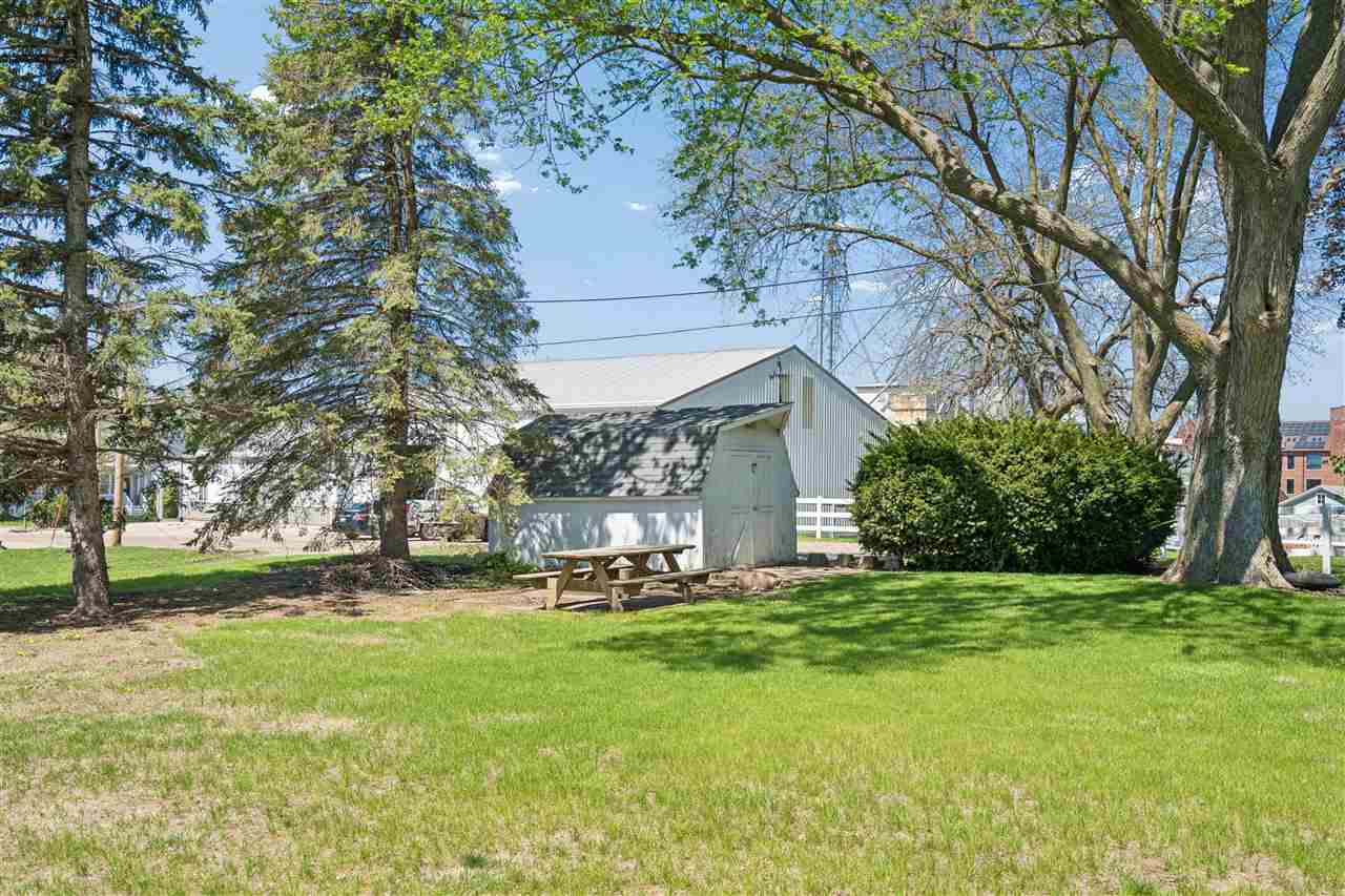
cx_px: 672
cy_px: 448
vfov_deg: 38.9
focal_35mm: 34
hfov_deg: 55.8
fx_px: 1270
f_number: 8
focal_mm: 34
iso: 800
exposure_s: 1/2000
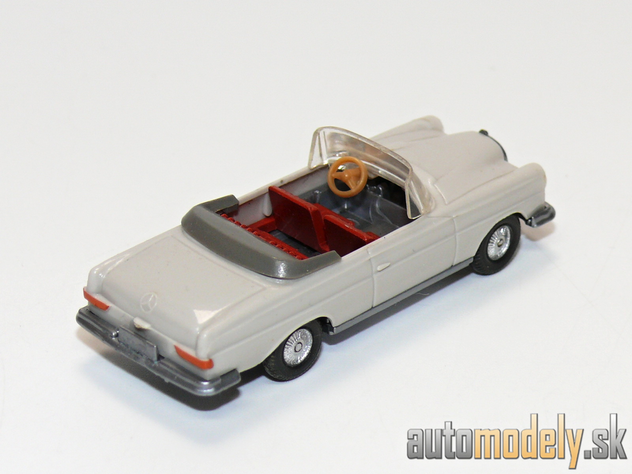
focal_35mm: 144
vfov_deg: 10.3
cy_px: 237
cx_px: 316
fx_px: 2629
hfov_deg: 13.7
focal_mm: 17.1
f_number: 4
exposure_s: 1/30
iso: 100
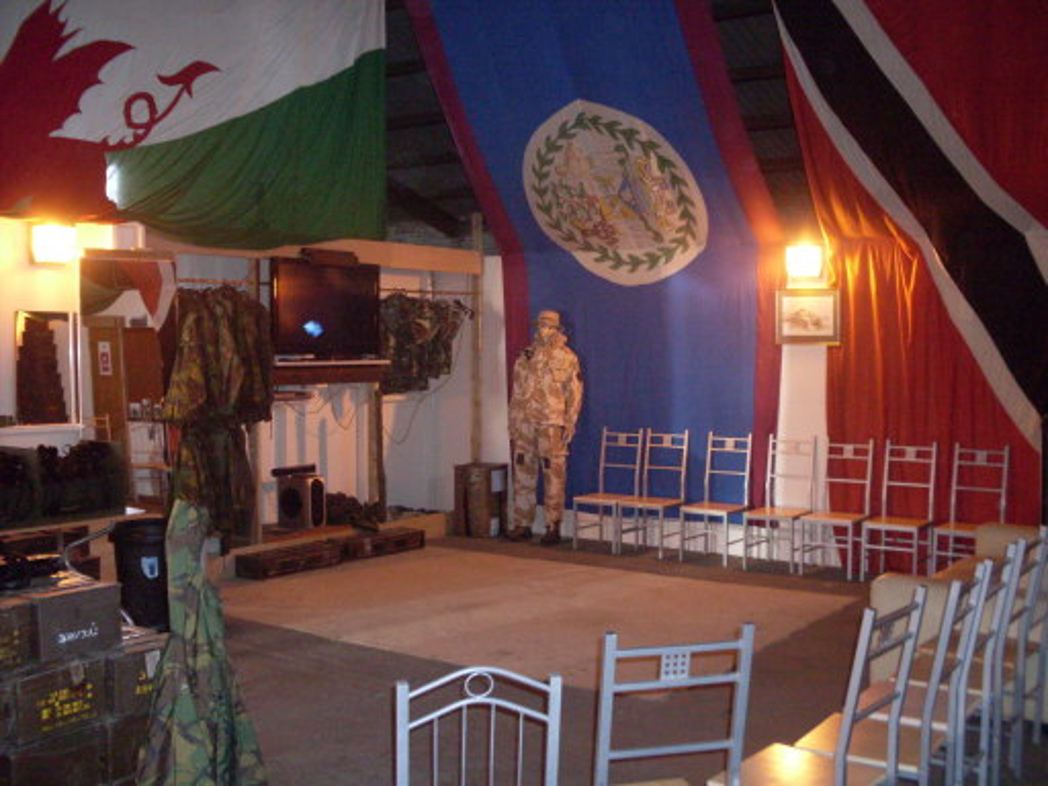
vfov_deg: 37.7
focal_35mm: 38
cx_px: 524
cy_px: 393
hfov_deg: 49.0
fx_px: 1150
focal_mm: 6.3
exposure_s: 1/45
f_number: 2.8
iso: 240
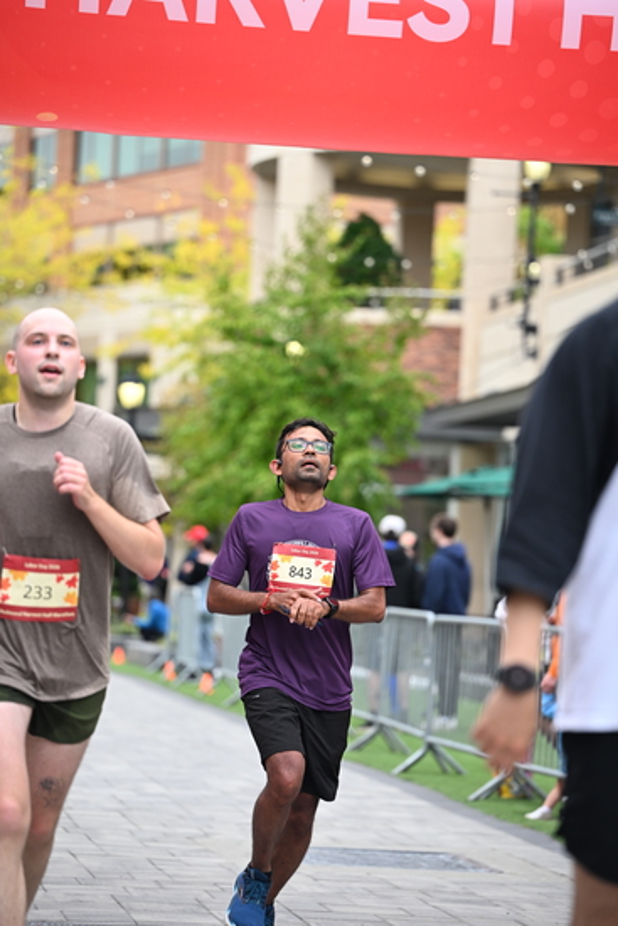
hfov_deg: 11.9
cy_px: 463
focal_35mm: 115
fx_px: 2959
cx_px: 309
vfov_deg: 17.8
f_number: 2.8
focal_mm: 115
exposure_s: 1/1600
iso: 640
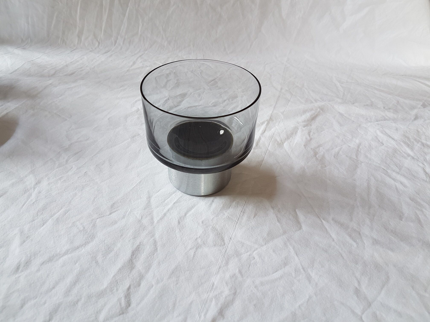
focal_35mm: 26
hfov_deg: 67.3
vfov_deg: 53.1
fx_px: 323
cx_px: 215
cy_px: 161
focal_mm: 4.2
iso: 40
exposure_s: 1/100
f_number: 1.7
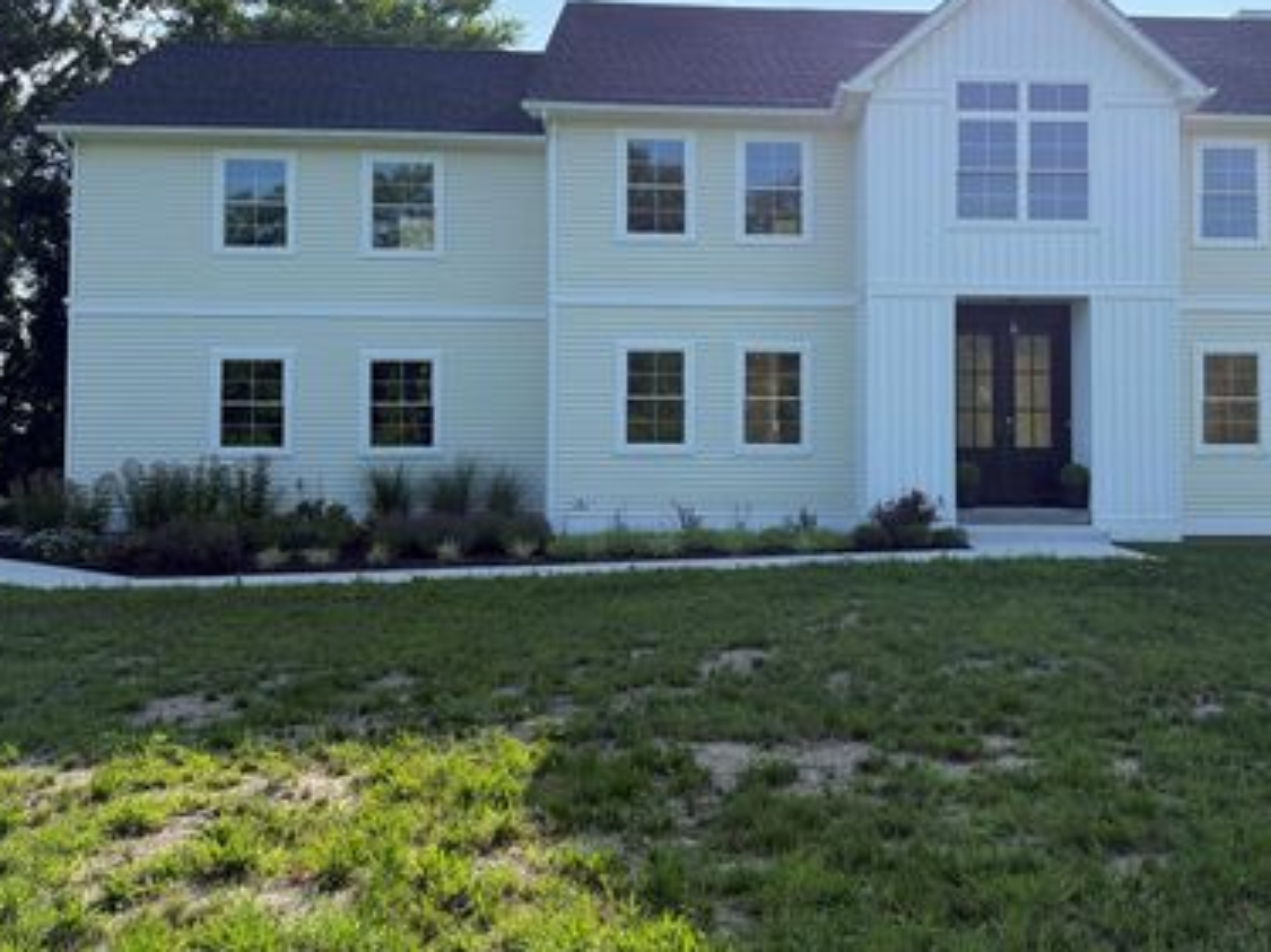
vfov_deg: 44.0
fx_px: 1175
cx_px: 796
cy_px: 398
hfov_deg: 56.1
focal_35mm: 32
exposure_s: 1/4167
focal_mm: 6.76
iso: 100
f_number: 1.78
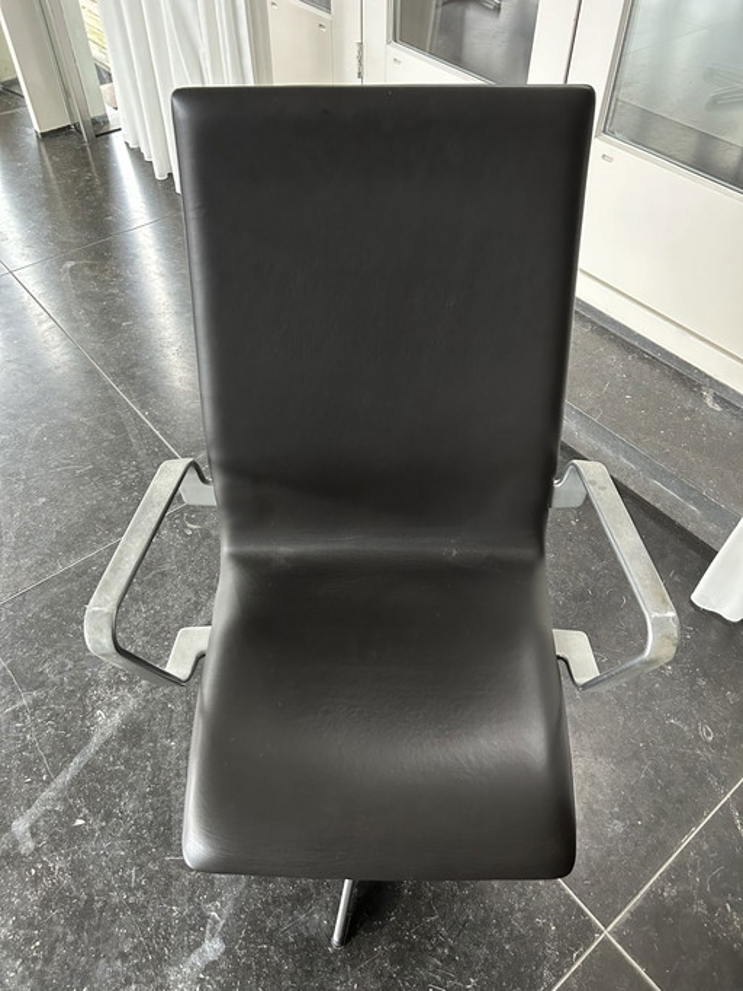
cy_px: 496
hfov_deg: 53.0
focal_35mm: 26
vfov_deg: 67.3
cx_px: 372
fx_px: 744
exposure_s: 1/40
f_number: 1.5
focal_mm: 5.7
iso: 640
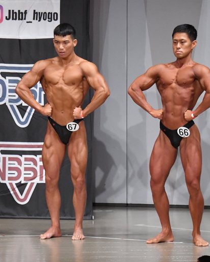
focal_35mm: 286
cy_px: 131
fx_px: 2223
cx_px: 75
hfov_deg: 5.4
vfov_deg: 6.8
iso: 6400
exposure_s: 1/400
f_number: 5.6
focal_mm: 135
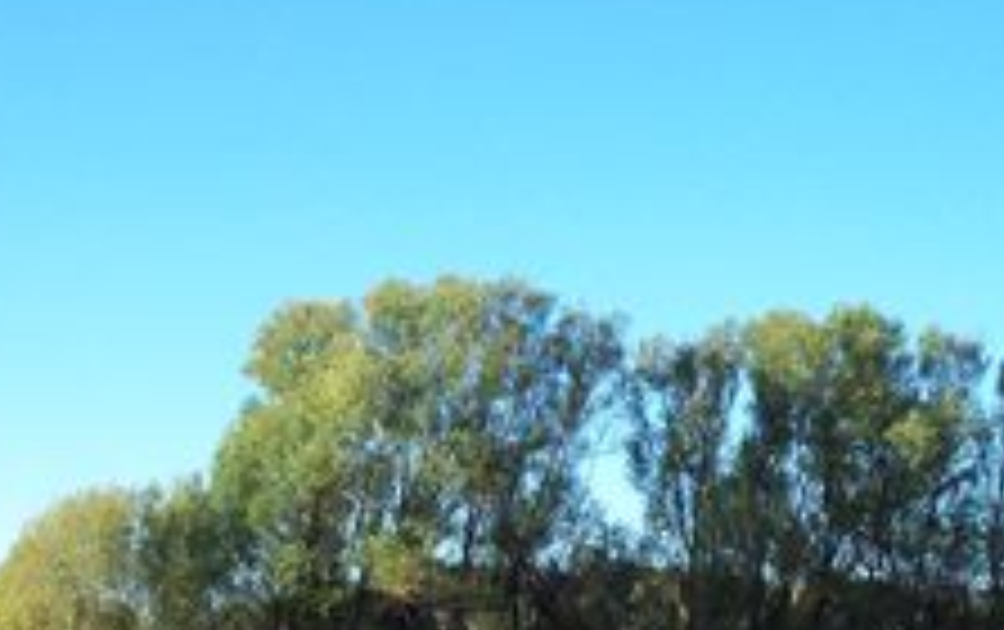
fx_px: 2794
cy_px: 1004
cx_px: 347
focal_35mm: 102
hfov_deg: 20.3
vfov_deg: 12.1
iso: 80
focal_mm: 5.7
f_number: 2.9
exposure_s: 1/500
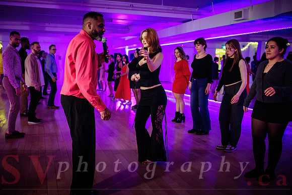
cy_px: 93
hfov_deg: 60.6
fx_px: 249
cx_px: 135
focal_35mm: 31
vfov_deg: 42.7
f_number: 2
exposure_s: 1/200
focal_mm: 28
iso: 2000
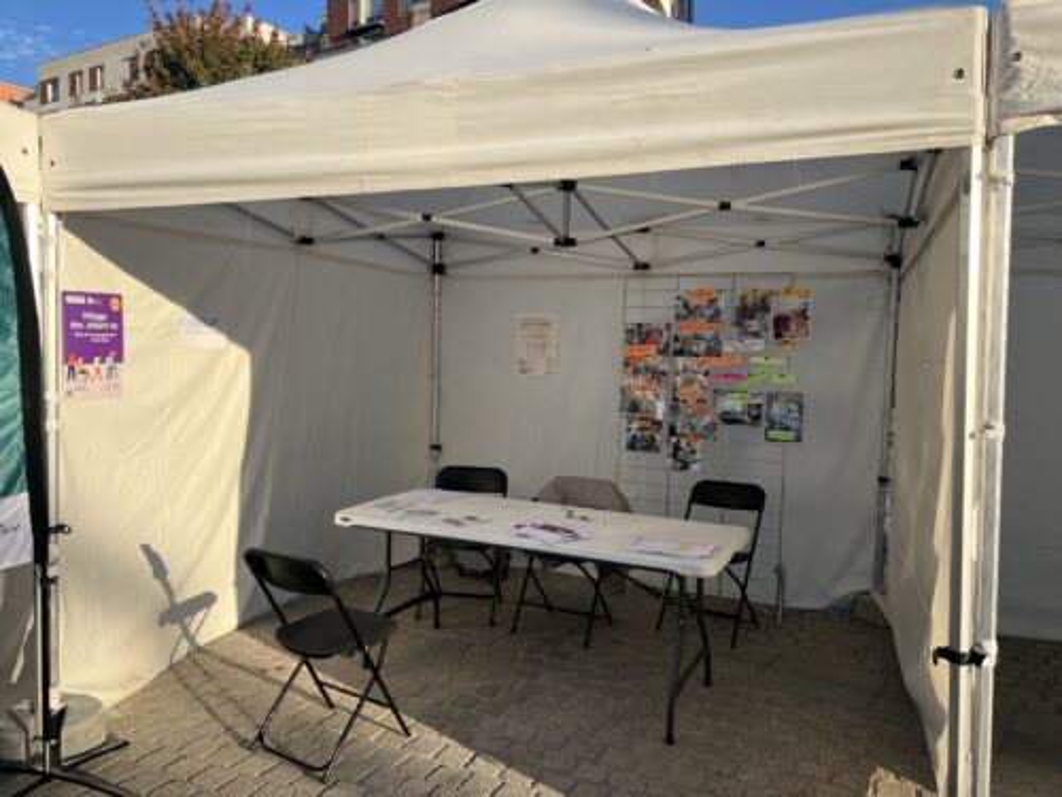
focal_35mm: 26
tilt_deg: -4.0
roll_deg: -0.3
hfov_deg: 67.3
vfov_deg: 53.1
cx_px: 531
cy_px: 398
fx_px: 798
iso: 50
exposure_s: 1/2299
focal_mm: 5.7
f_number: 1.5
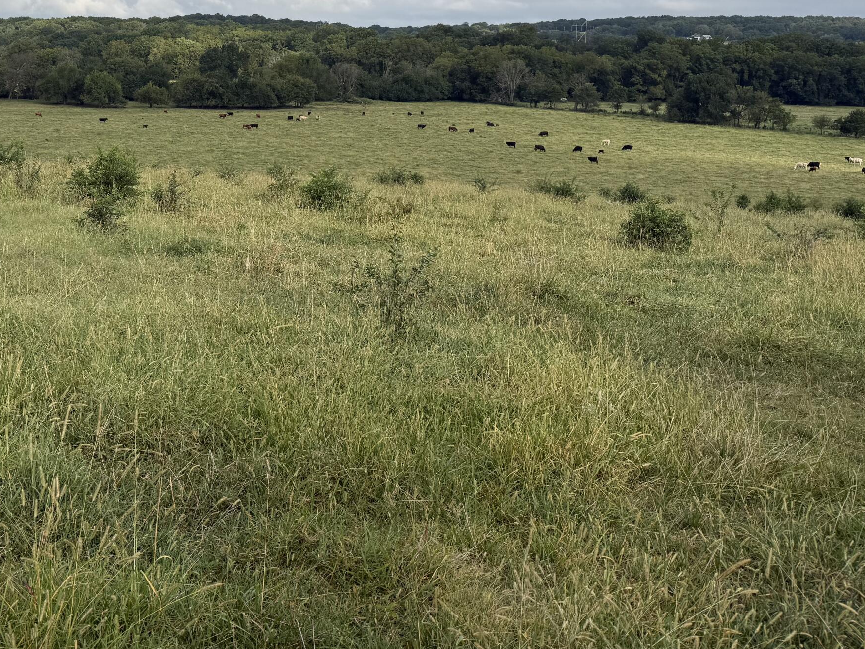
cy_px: 111
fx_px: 1025
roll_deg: -0.8
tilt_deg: -4.9
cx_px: 166
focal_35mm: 41
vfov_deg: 33.9
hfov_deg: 43.5
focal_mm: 6.76
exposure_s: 1/3953
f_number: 1.78
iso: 80
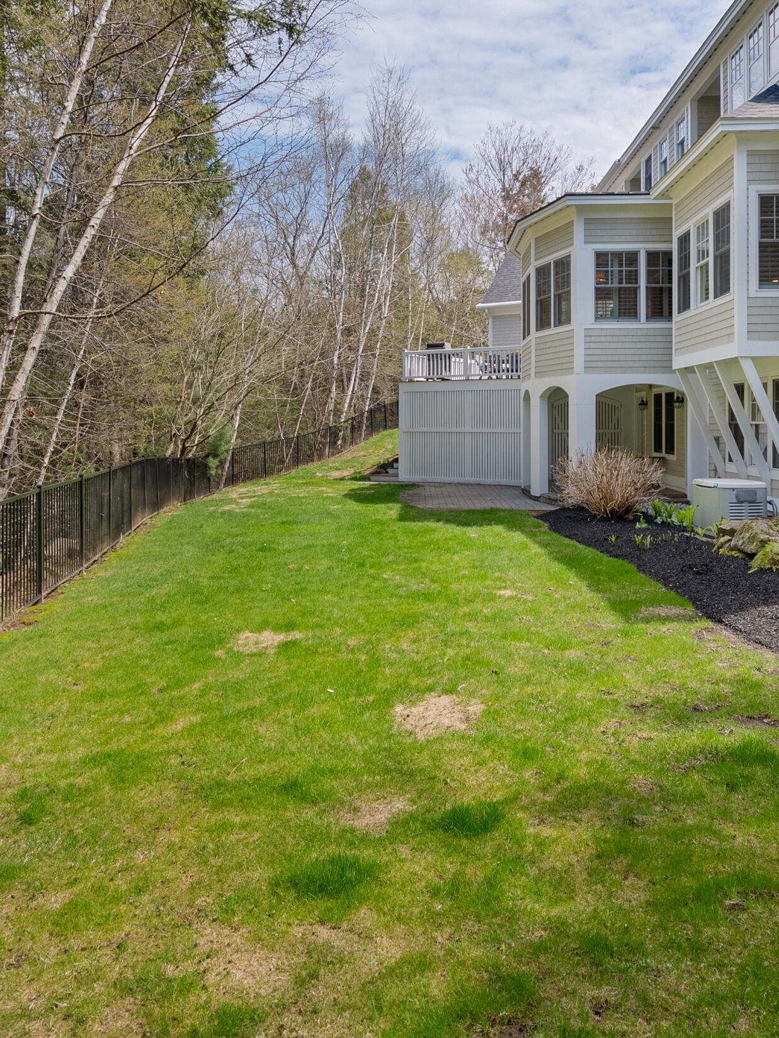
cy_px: 426
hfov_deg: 49.7
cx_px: 360
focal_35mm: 28
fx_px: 840
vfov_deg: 63.0
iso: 320
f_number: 7.1
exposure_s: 1/250
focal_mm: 16
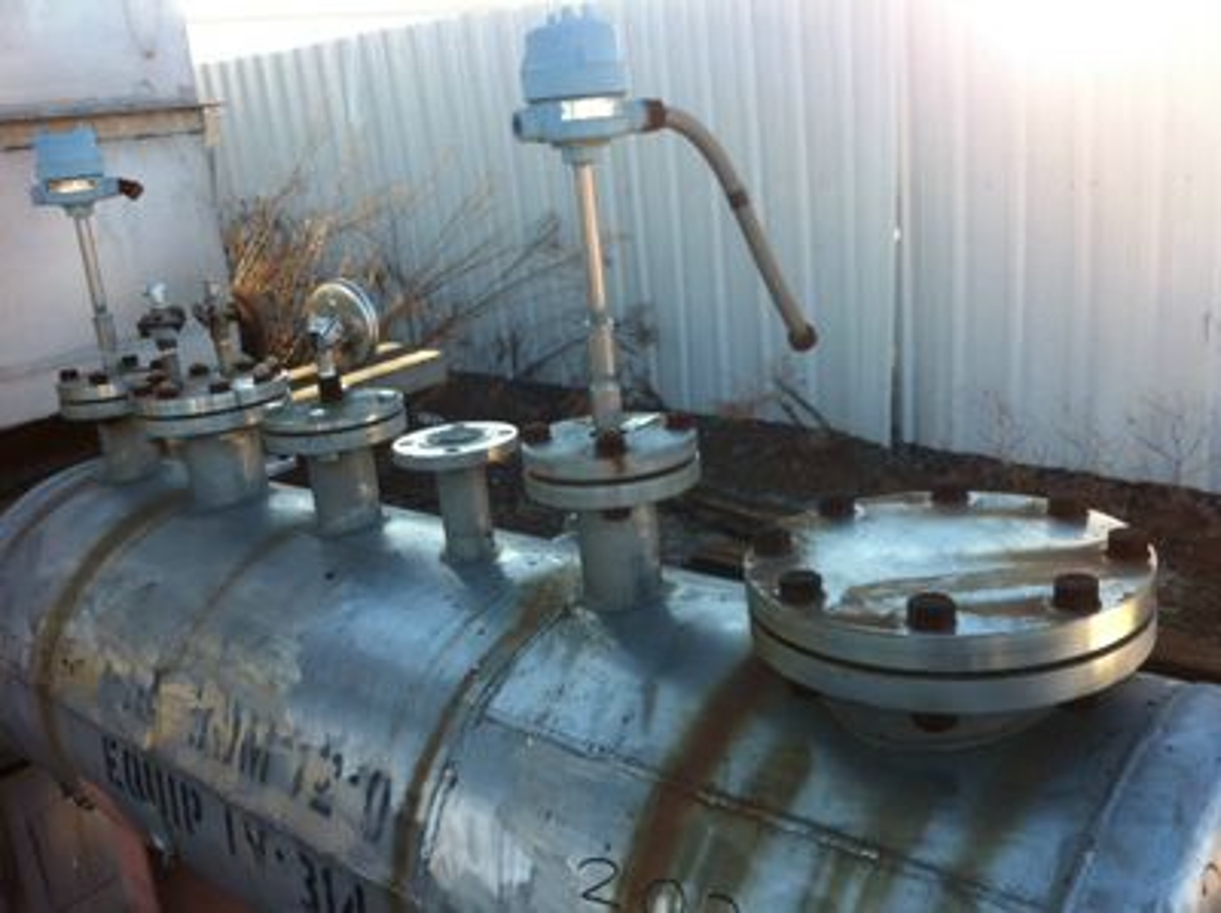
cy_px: 456
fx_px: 1233
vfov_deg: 40.6
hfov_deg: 52.7
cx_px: 610
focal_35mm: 35
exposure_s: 1/182
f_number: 2.8
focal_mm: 3.85
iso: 80
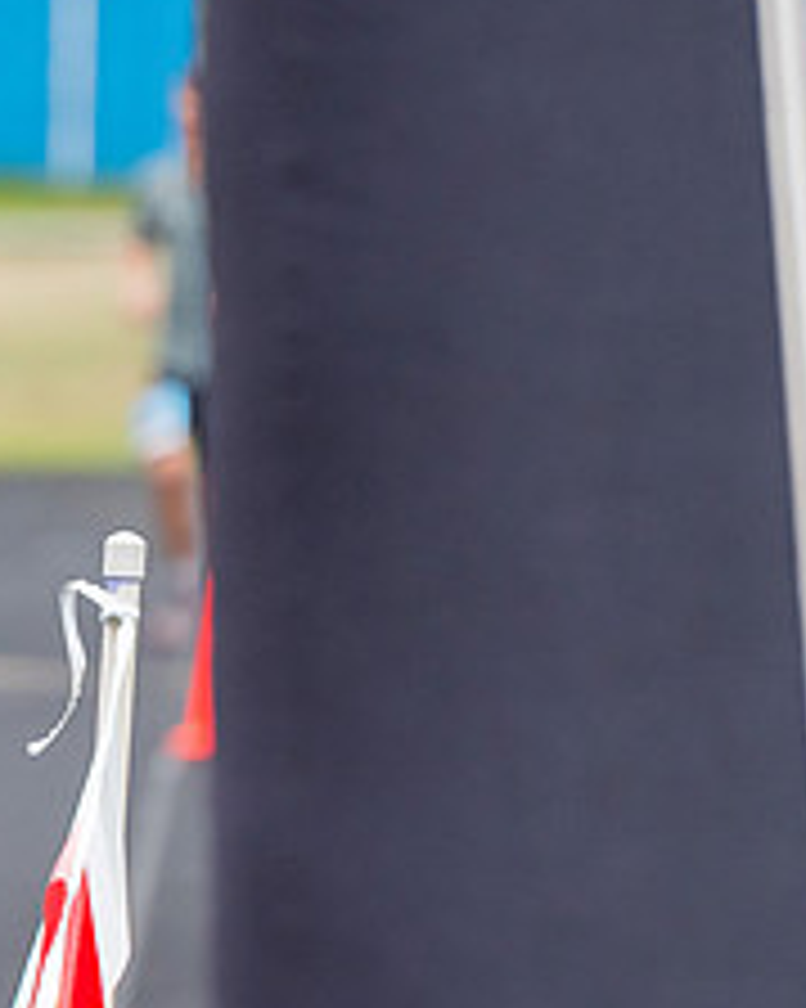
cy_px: 435
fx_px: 17605
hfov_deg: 2.6
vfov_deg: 3.3
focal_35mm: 590
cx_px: 192
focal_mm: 200
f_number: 3.2
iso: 1250
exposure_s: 1/3200
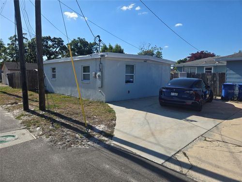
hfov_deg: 73.9
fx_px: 161
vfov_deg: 58.9
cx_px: 121
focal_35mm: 23
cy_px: 91
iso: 25
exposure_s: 1/1989
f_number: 1.8
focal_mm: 5.4
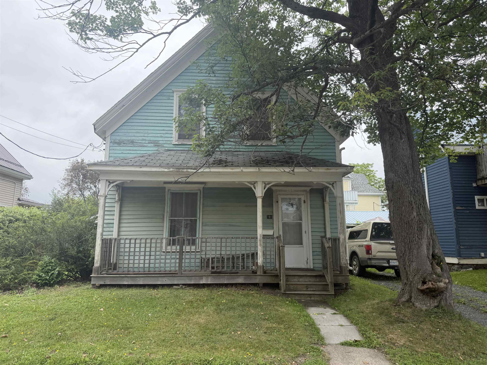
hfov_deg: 71.6
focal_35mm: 24
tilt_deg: +9.5
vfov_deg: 56.8
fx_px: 338
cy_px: 182
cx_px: 244
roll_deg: +0.4
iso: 100
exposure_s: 1/1901
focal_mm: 6.76
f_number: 1.78
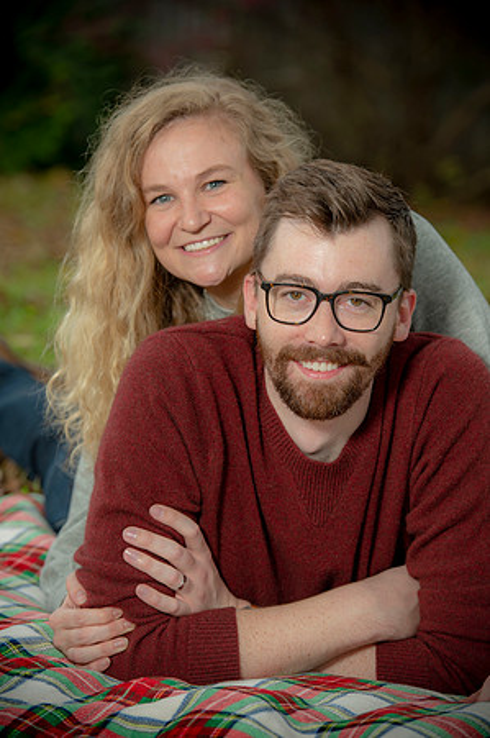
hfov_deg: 9.8
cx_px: 245
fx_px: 2865
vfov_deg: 14.7
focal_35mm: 140
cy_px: 369
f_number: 4.5
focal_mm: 140
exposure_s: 1/200
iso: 160
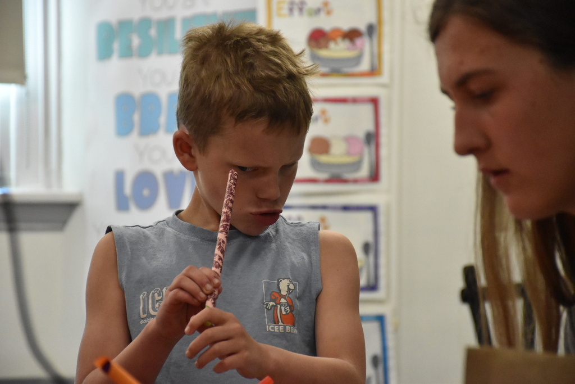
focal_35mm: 168
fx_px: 2684
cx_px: 288
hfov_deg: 12.2
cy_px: 192
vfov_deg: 8.2
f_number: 5.6
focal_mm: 112
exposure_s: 1/320
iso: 5000
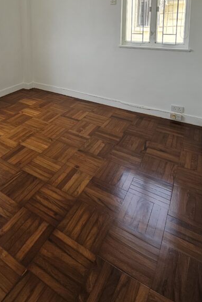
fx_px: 202
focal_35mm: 24
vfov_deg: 65.4
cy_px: 51
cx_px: 47
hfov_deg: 50.6
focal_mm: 2.2
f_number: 2.2
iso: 50
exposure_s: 1/199
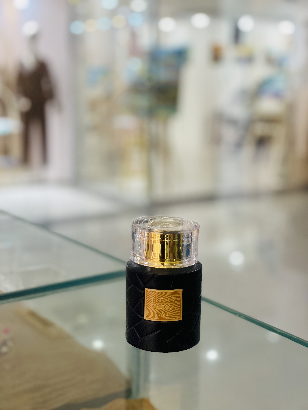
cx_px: 154
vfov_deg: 36.8
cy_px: 205
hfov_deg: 28.0
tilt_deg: -10.2
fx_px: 617
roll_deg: -0.4
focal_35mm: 52
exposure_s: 1/100
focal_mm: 6
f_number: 2
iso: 125
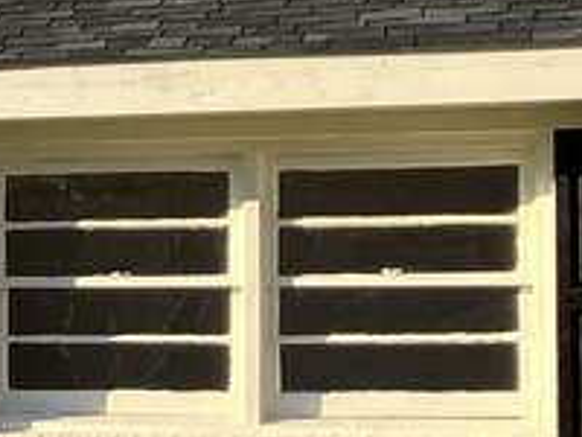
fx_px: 3010
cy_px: 283
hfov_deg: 9.5
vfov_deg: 8.3
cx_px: -931
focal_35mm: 179
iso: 32
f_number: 1.8
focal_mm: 3.99
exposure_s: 1/934
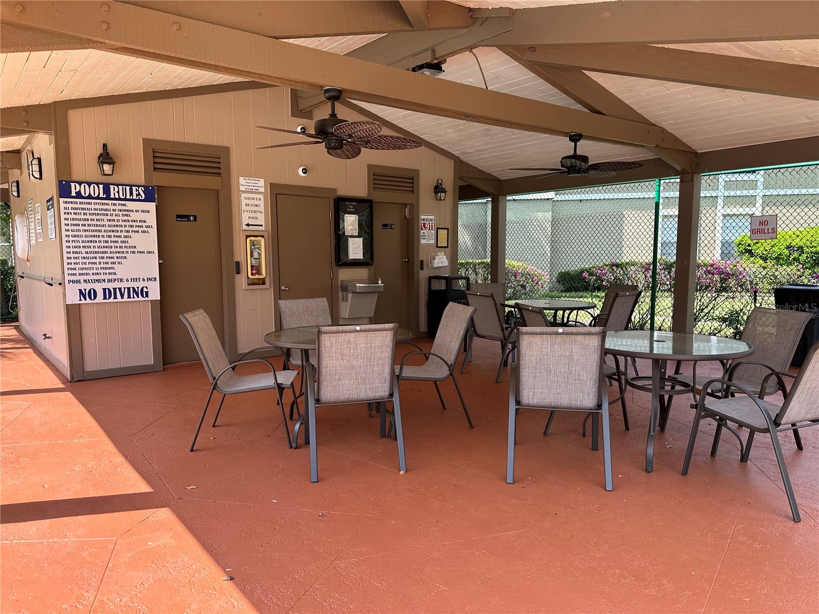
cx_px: 410
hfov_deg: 71.6
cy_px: 307
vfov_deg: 56.8
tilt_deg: -6.1
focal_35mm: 24
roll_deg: +0.0
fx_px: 568
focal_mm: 6.86
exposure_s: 1/857
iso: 80
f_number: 1.78
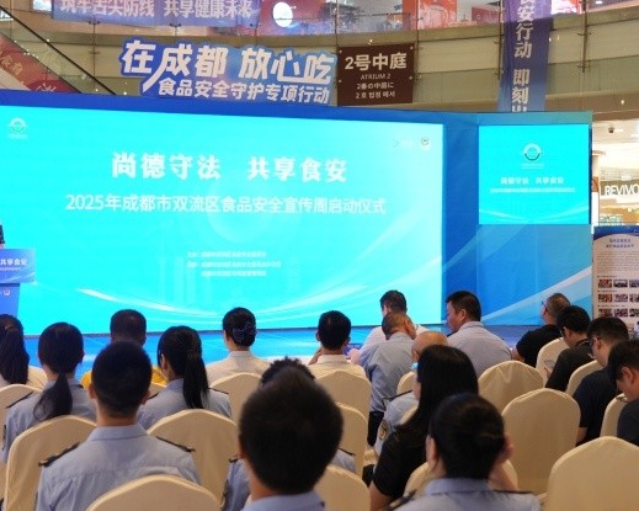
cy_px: 238
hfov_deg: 34.1
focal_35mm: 55
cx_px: 275
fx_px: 1040
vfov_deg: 27.6
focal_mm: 38
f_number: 4
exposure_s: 1/100
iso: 1000
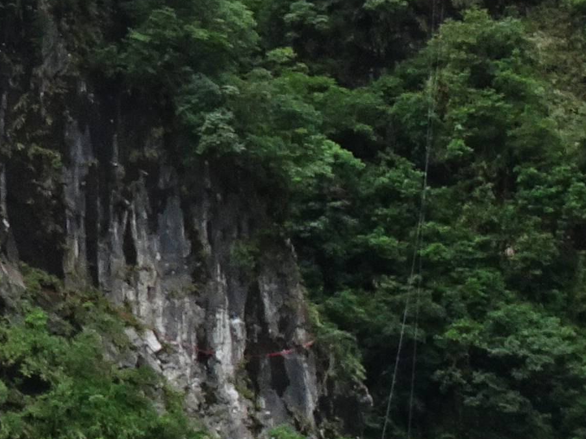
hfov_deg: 11.3
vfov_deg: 9.3
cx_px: -726
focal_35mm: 152
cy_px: -334
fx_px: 2572
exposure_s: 1/60
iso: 80
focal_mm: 4.75
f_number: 3.5
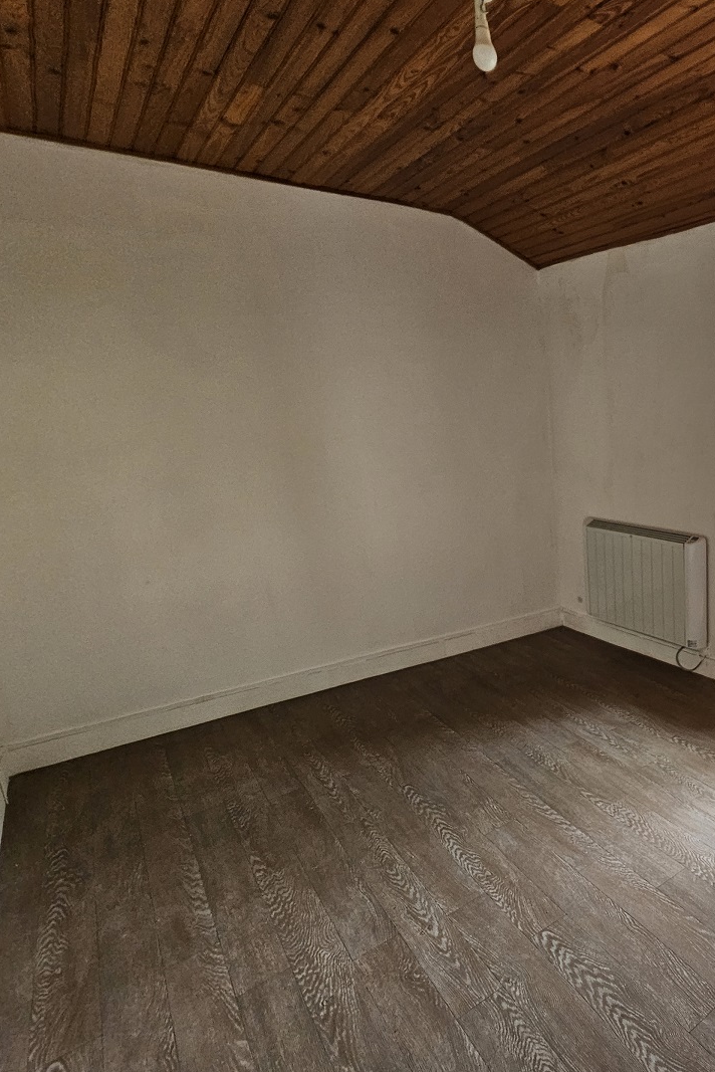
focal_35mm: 19
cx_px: 669
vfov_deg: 86.9
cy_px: 539
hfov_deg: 54.4
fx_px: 566
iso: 250
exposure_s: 1/100
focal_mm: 2.2
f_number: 2.2
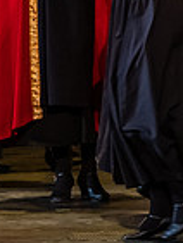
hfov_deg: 3.8
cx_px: 90
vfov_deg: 5.0
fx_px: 2787
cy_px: -73
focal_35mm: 396
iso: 4000
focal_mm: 100
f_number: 3.2
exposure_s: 1/200
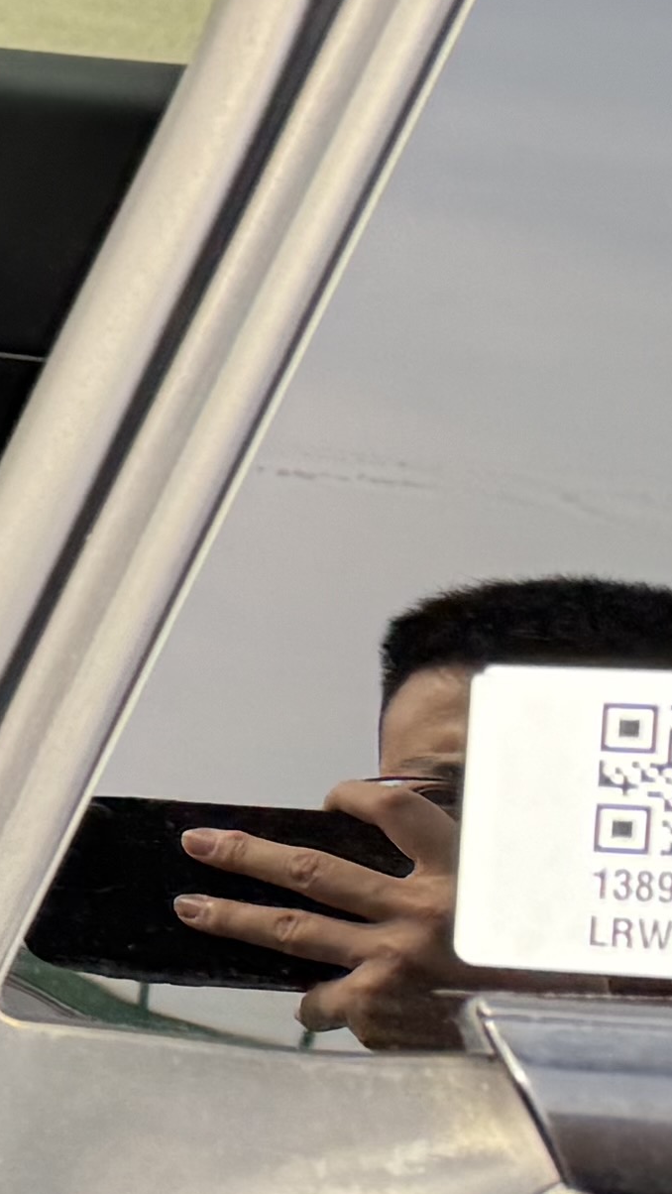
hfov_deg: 7.6
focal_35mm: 124
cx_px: -1779
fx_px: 3925
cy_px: 809
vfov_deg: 17.2
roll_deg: -3.7
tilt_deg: -20.7
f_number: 1.78
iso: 100
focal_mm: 6.76
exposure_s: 1/327
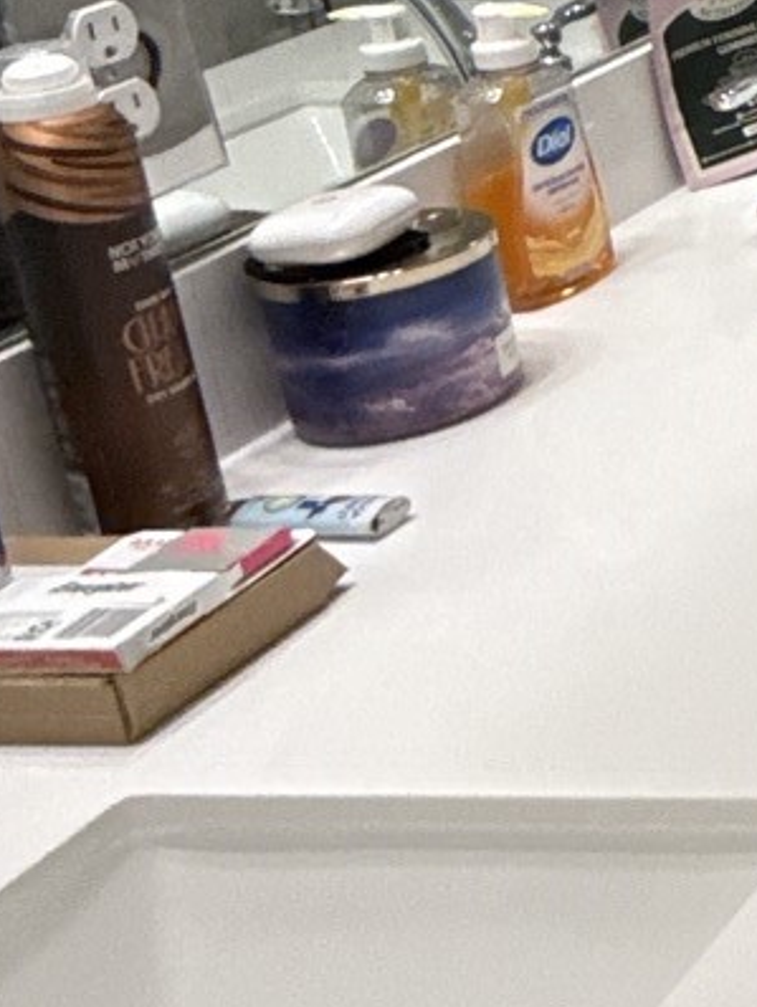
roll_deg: +0.3
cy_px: -58
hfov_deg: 13.7
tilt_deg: -16.8
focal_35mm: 72
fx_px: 2097
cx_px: 1886
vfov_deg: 25.4
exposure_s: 1/120
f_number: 2.2
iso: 250
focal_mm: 2.22
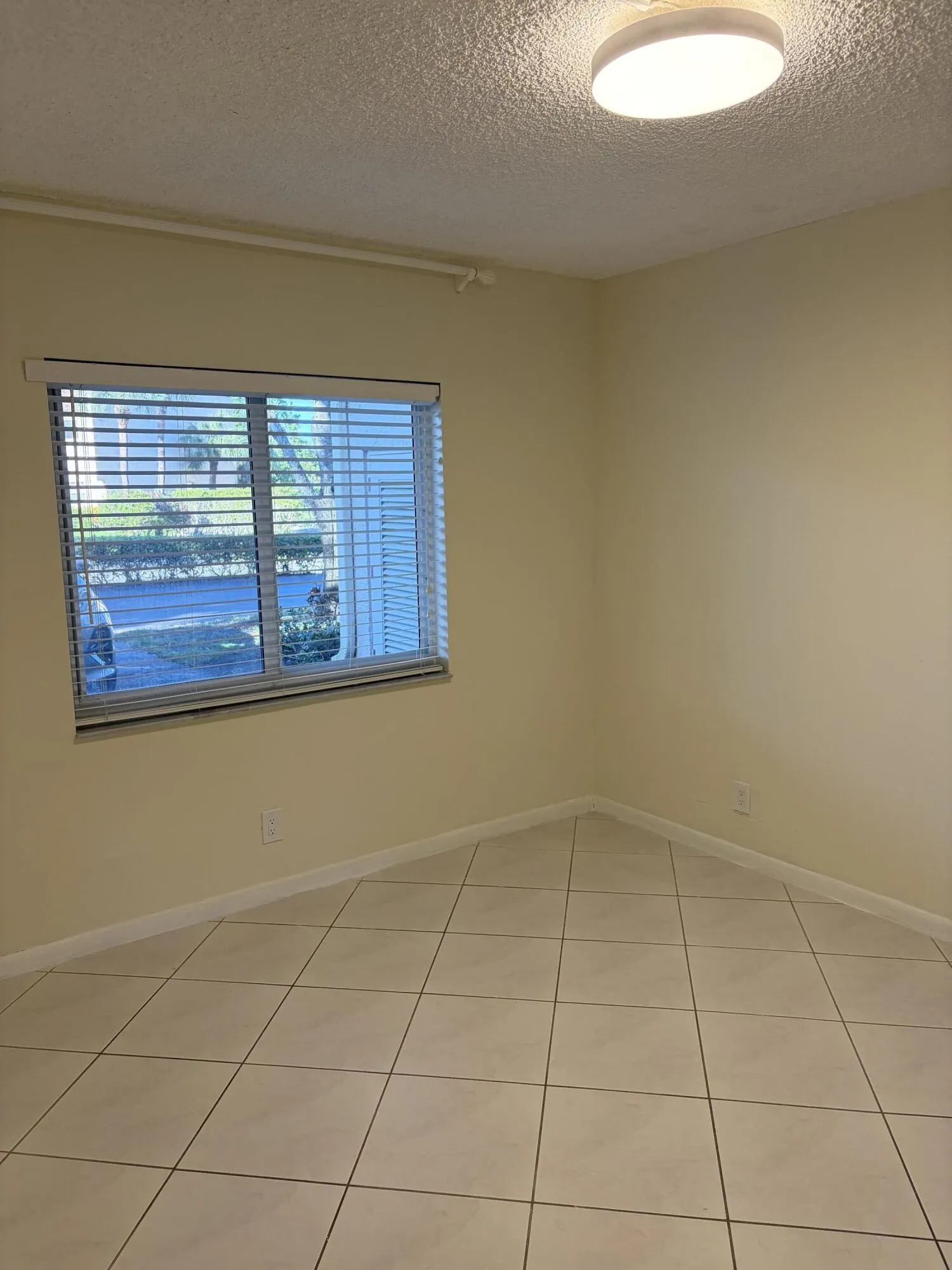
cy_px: 635
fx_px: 953
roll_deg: +1.9
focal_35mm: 26
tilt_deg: -9.7
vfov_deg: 67.3
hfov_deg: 53.1
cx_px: 476
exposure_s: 1/120
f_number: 1.6
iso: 64
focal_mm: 5.96
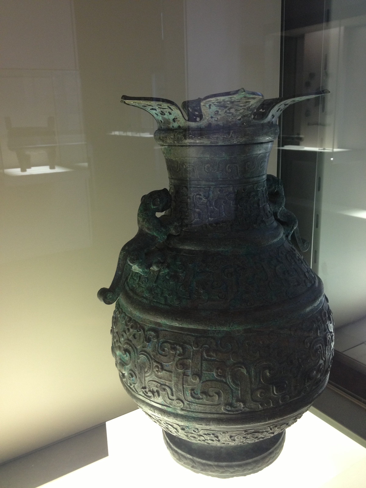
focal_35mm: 35
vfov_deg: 52.6
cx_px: 183
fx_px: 493
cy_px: 244
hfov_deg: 40.7
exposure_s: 1/20
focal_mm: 4.28
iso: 125
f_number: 2.4
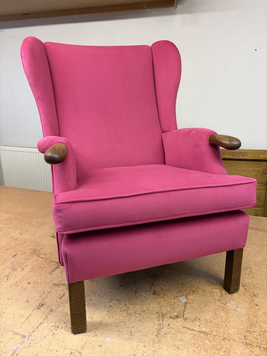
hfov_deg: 53.1
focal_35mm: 26
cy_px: 178
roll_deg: -0.6
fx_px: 267
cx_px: 134
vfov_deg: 67.3
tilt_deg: -17.9
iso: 160
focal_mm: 5.96
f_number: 1.6
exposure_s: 1/50
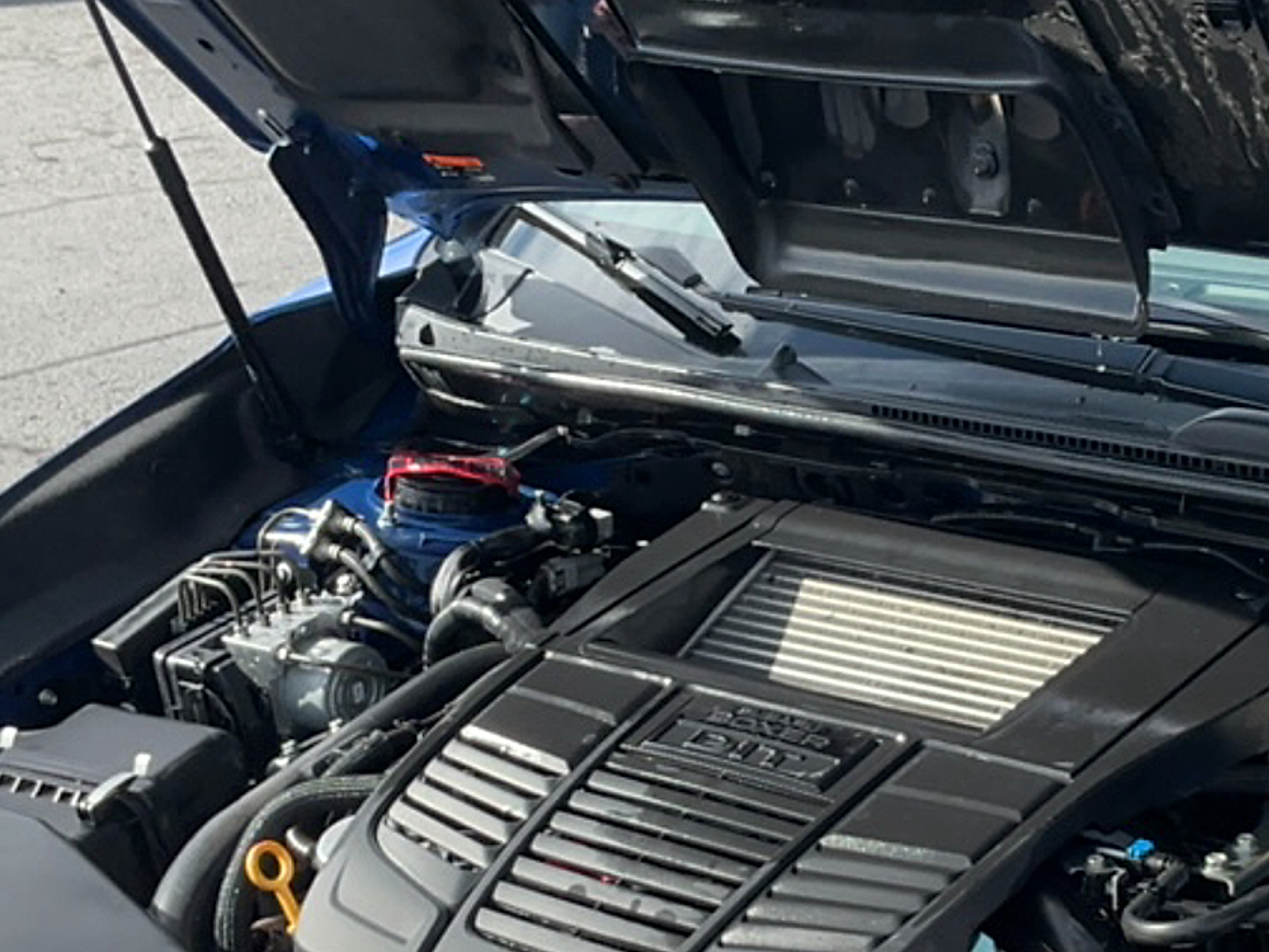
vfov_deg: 24.4
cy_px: 759
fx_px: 2163
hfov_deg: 32.2
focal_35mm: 59
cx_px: 922
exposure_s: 1/728
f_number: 1.8
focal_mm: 3
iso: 25
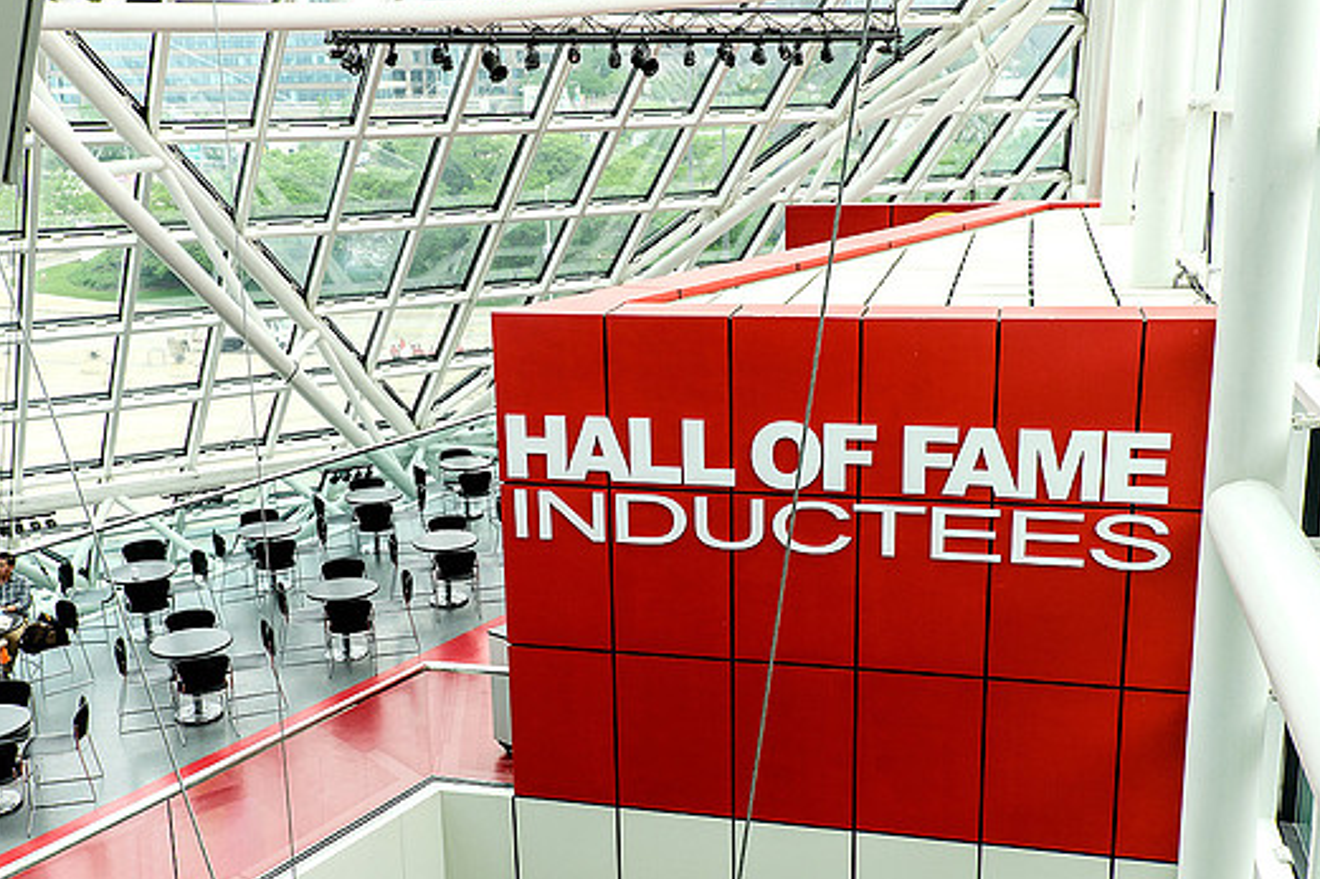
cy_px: 477
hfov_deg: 49.6
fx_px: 1429
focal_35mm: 39
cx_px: 644
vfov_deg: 34.2
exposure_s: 1/120
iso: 400
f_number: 5.6
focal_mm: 23.3
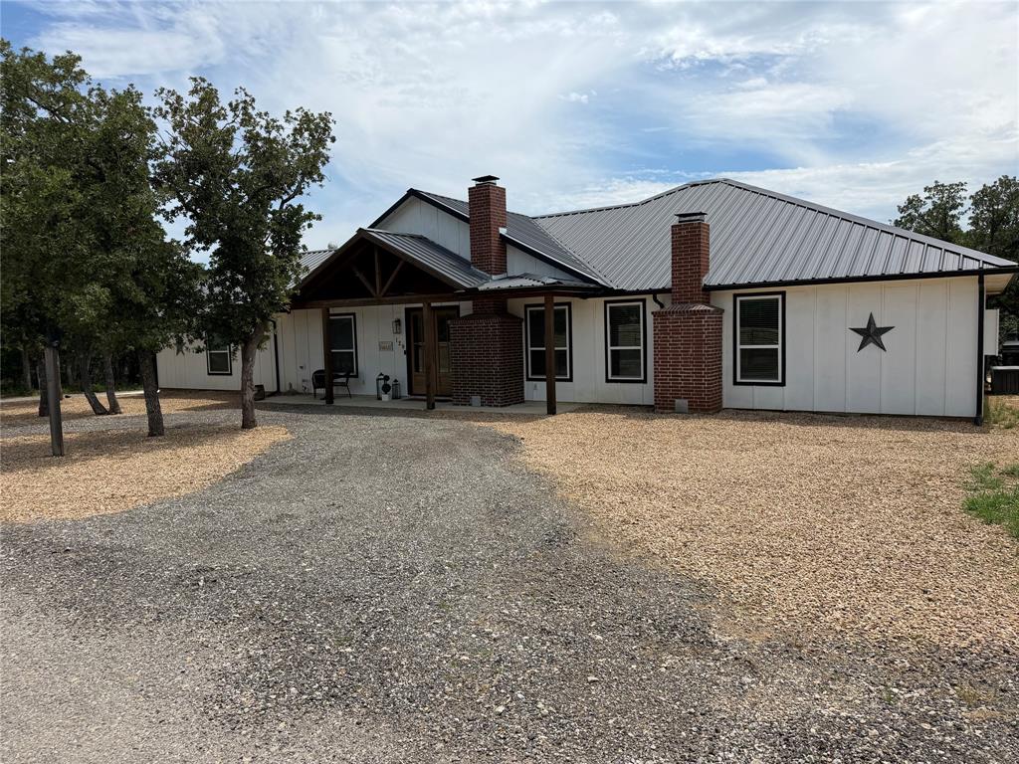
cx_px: 510
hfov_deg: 71.6
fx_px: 706
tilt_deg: -4.8
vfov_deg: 56.8
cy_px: 382
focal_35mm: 24
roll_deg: +1.3
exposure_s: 1/6711
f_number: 1.78
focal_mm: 6.76
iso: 80
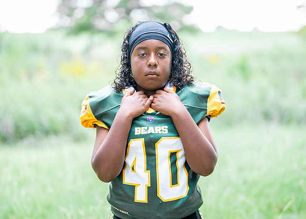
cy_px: 100
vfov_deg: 20.7
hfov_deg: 28.7
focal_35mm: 69
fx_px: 599
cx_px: 156
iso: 320
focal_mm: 50
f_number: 1.2
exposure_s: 1/800
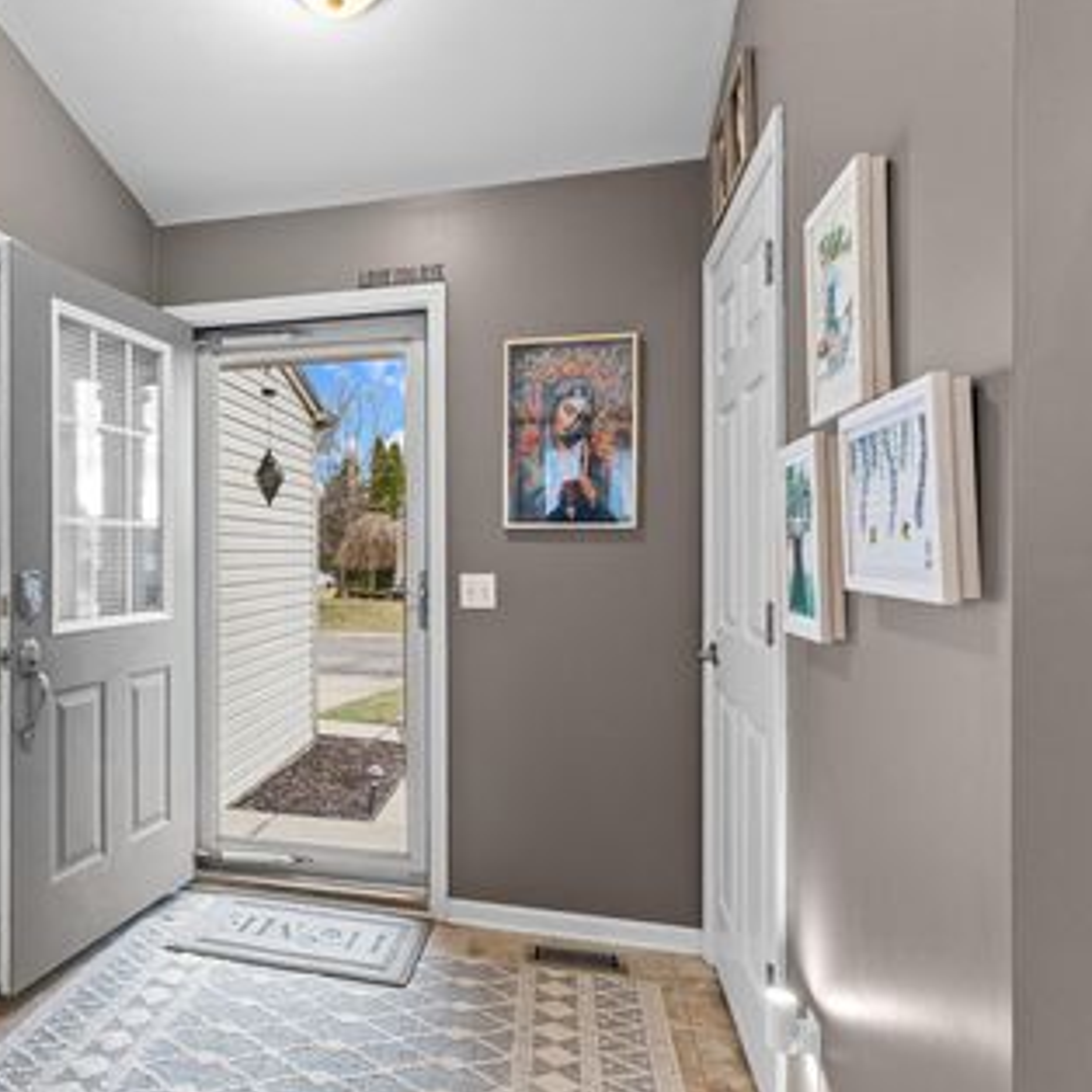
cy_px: 565
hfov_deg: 64.5
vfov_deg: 67.2
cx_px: 320
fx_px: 821
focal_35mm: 23
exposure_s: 6
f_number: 8
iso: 320
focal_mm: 17
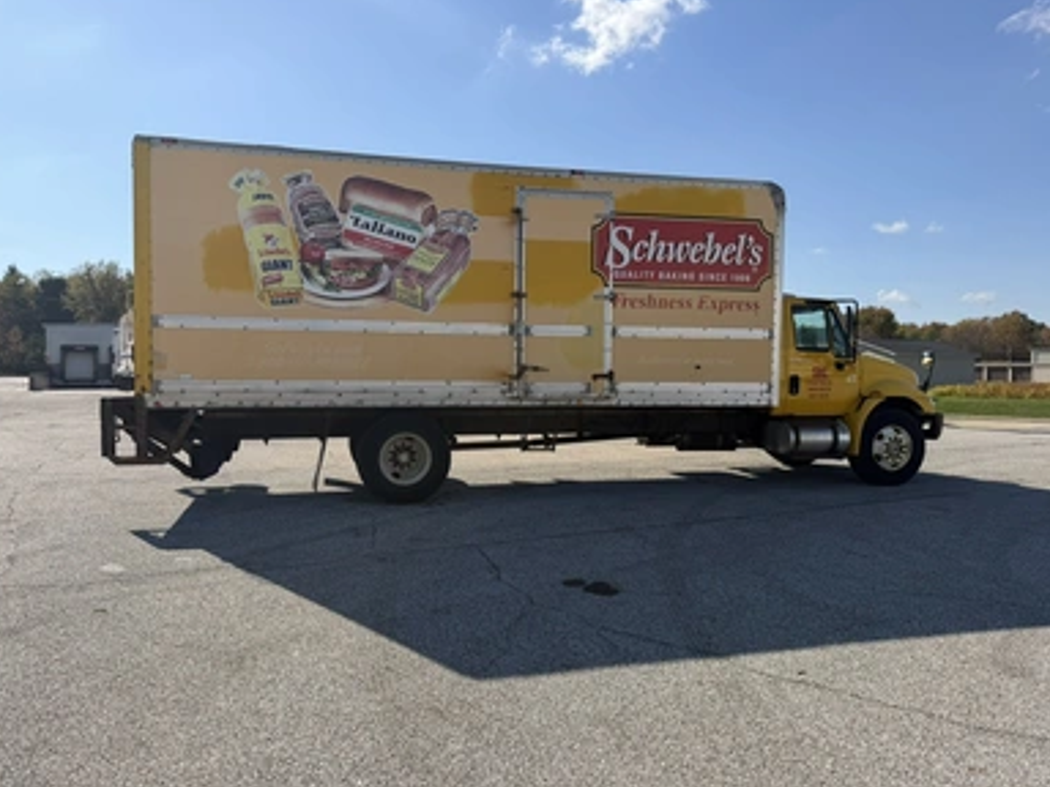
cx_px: 506
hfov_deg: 69.4
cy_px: 391
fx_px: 758
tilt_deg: -1.2
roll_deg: -1.5
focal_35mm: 25
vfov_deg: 54.9
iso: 80
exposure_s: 1/5319
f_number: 1.78
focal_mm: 6.76
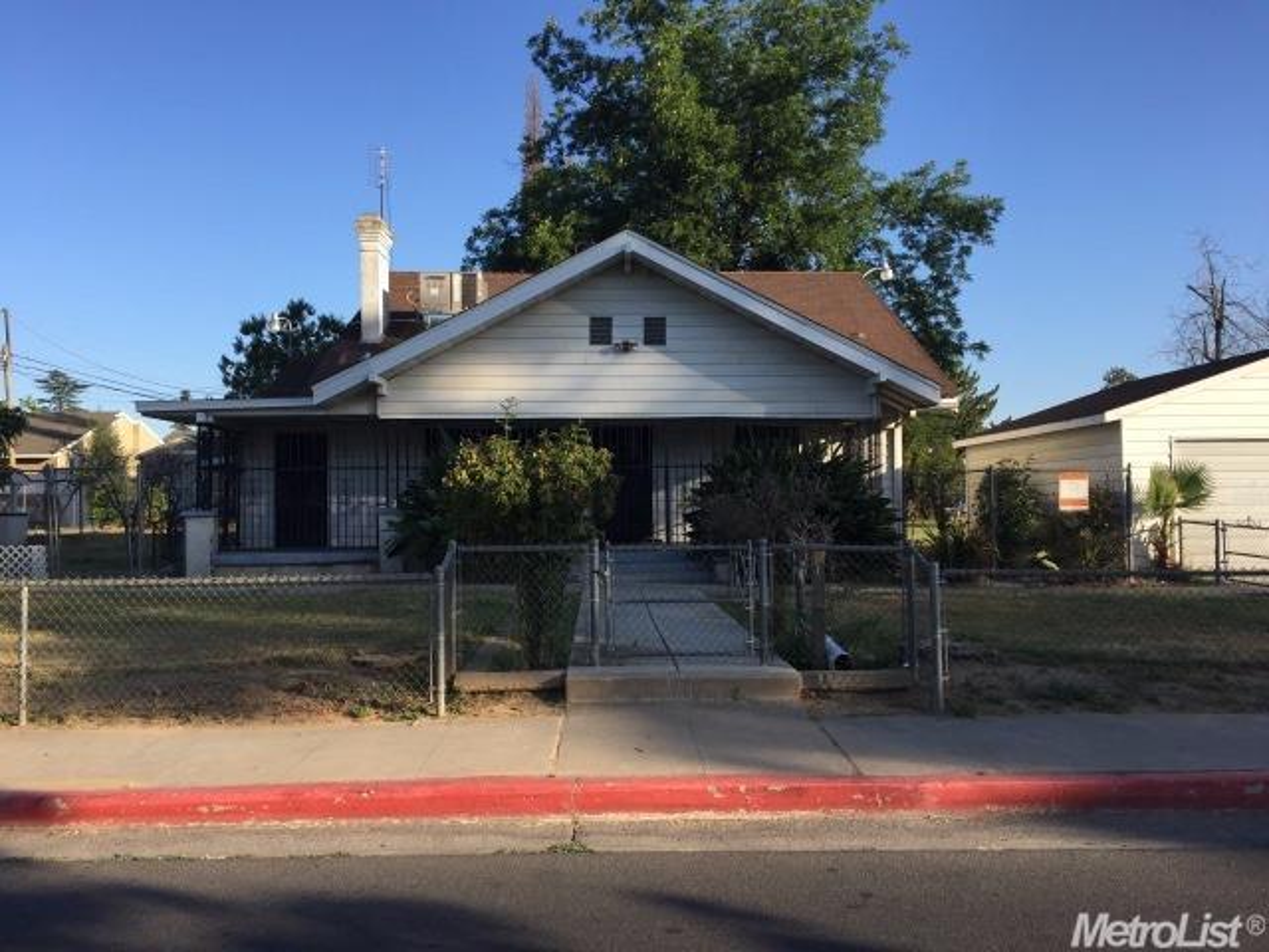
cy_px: 476
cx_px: 634
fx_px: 1063
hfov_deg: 61.7
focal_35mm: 29
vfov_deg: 48.2
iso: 32
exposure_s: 1/898
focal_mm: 4.15
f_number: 2.2
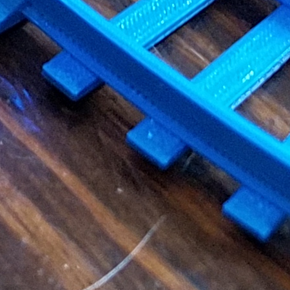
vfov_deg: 10.4
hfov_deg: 10.8
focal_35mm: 147
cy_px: -383
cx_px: -297
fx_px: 1393
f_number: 1.7
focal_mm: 4.2
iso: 250
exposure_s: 1/10
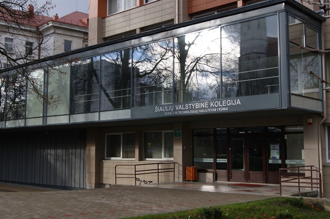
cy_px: 110
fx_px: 412
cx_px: 165
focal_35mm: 45
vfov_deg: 29.8
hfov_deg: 43.6
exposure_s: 1/80
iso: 100
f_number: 10
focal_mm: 30
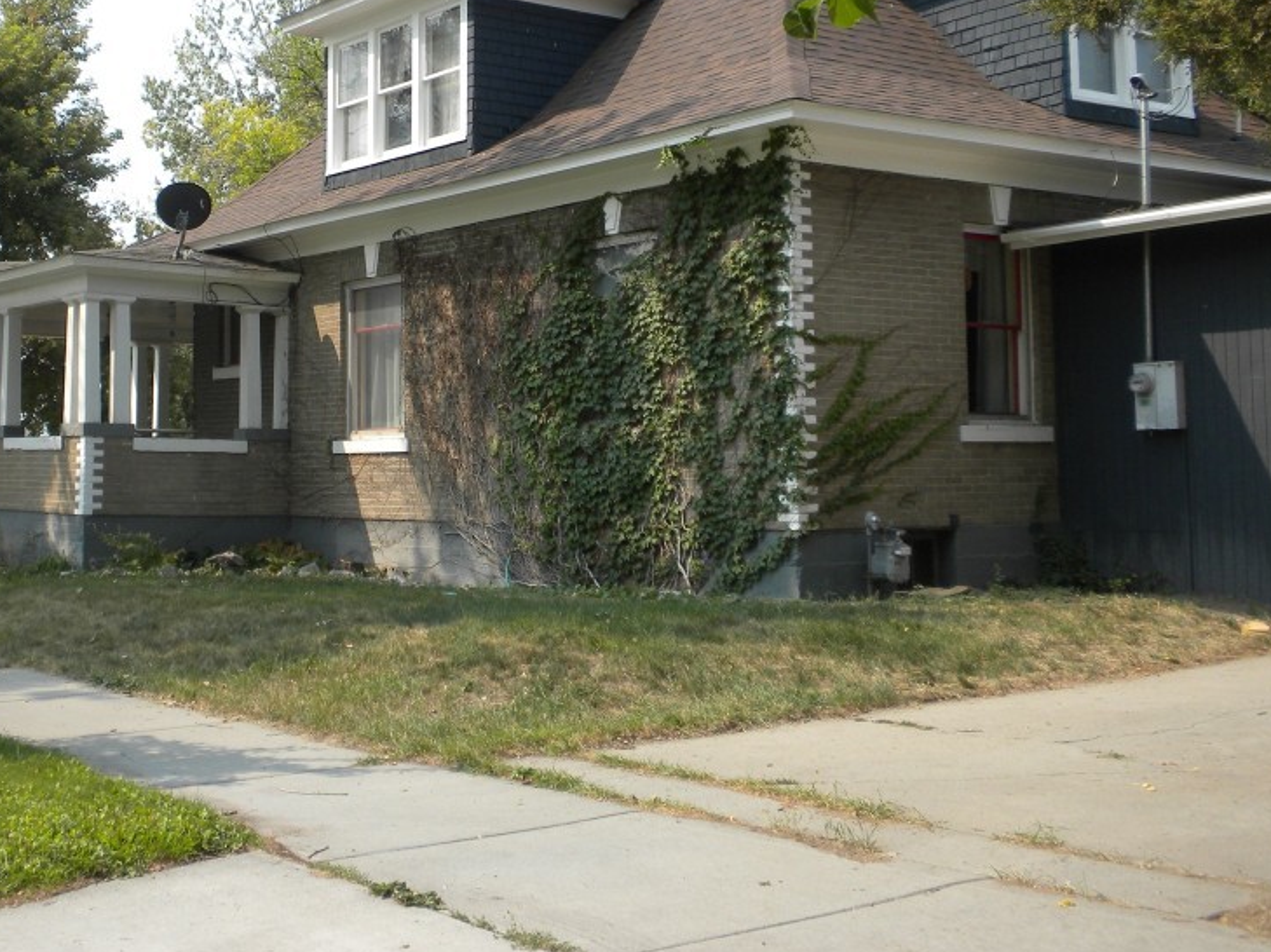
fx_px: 1908
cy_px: 319
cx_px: 399
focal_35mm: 52
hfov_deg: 36.4
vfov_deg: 27.8
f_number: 3.5
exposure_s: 1/467
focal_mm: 6.6
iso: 64
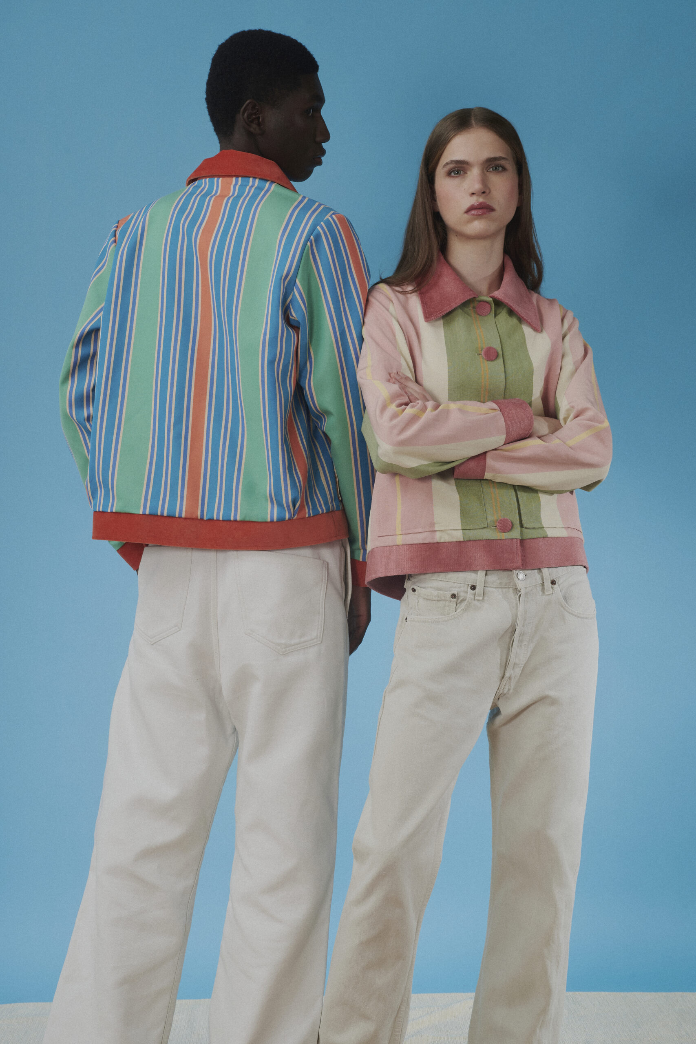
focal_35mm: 80
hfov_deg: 17.1
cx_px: 348
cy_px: 522
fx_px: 2320
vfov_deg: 25.4
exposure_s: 1/160
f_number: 11
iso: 200
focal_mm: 80
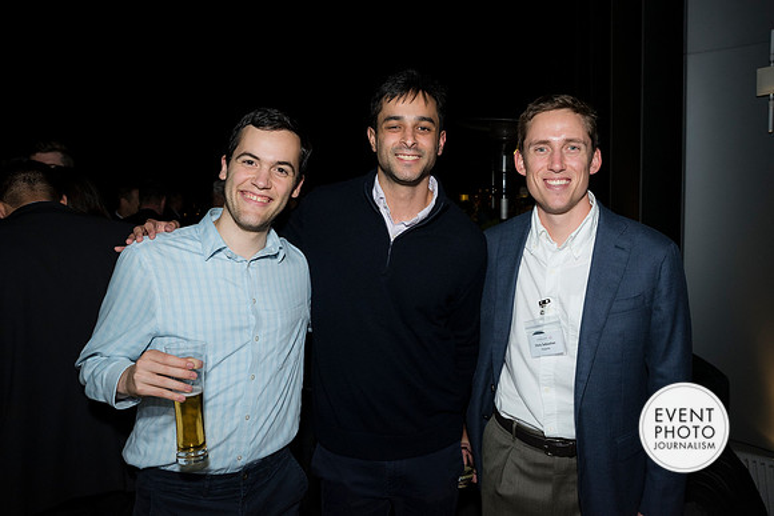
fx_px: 624
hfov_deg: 63.6
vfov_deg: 45.0
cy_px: 258
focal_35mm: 29
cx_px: 387
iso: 1250
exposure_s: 1/125
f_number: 5.6
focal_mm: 29
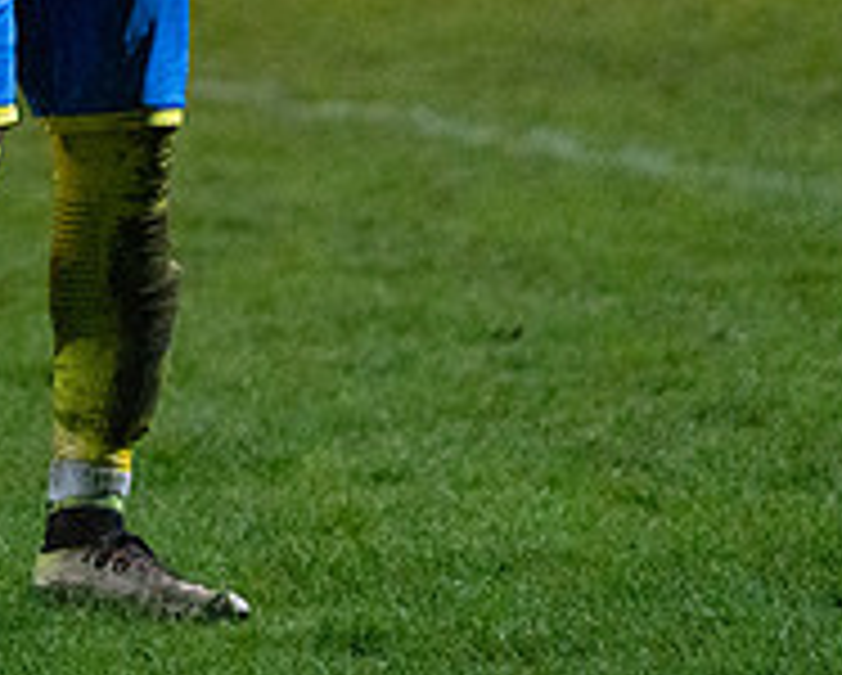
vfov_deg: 3.7
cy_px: -235
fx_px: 10502
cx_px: -698
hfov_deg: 4.5
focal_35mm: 421
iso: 5000
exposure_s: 1/500
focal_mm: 109
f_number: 2.8
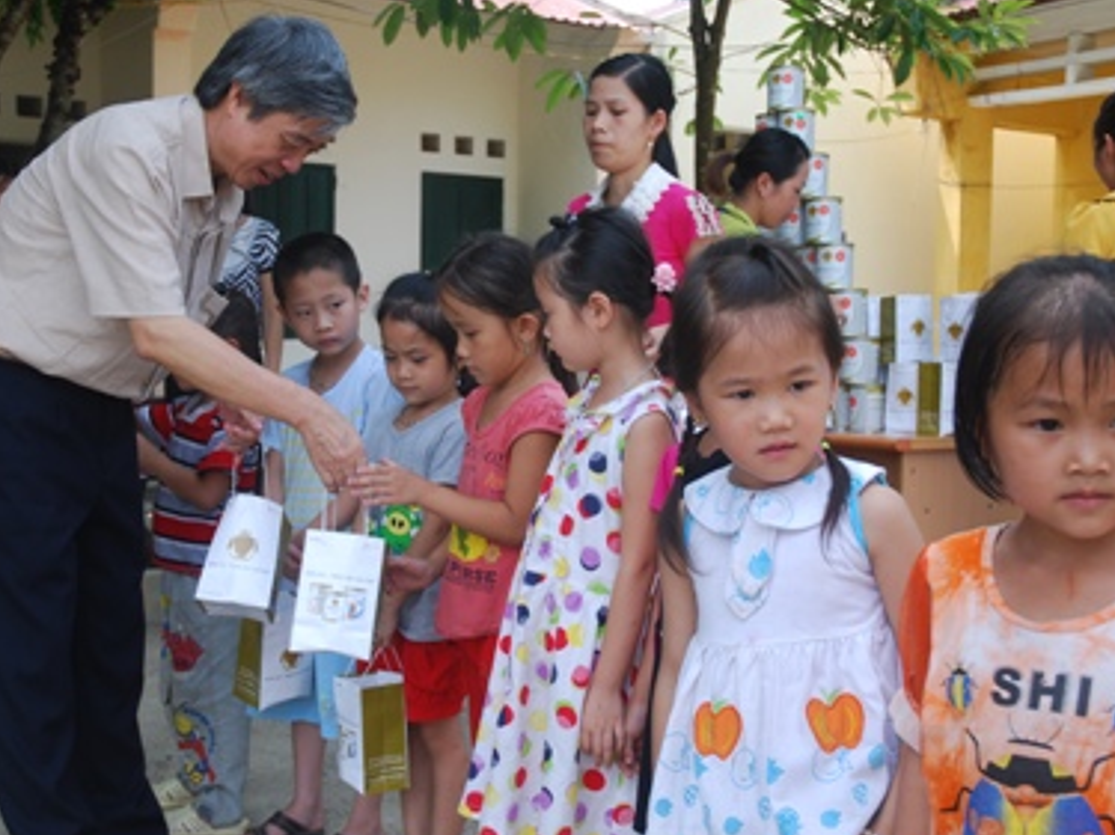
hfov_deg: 40.8
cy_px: 422
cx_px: 511
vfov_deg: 31.1
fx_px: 1500
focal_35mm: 47
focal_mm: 27
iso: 125
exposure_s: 1/125
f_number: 5.6
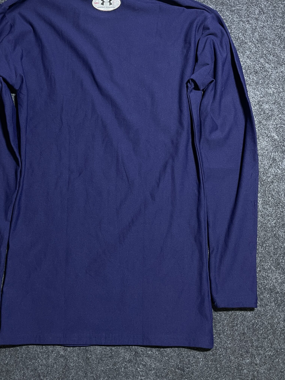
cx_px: 114
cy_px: 171
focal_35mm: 33
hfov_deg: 42.7
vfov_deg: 55.3
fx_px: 362
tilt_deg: -49.7
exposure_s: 1/50
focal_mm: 4.2
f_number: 1.6
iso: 125
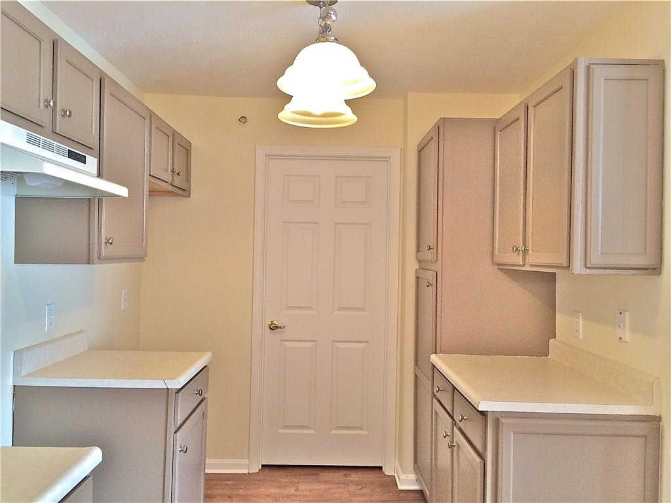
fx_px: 582
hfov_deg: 60.0
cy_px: 252
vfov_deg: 46.8
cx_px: 336
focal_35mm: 30
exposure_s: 1/30
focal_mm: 4.12
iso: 100
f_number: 2.2
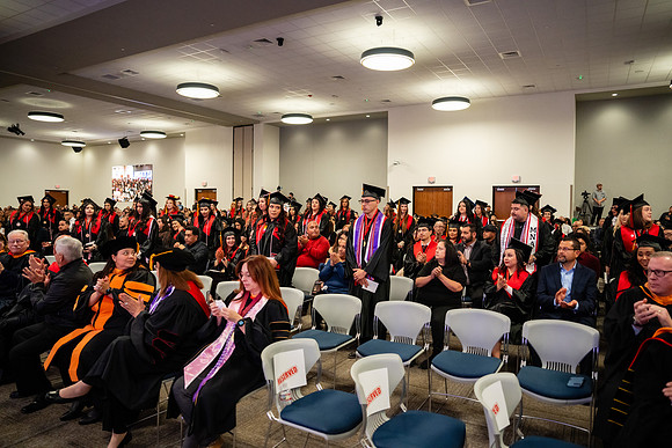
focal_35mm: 24
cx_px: 336
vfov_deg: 53.2
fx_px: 448
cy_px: 224
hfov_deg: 73.7
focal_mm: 24
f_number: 2.8
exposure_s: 1/200
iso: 2500
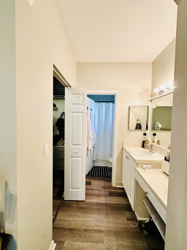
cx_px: 94
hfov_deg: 85.7
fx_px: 101
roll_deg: -2.2
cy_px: 125
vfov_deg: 102.1
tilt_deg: -1.4
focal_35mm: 14
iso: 250
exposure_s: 1/120
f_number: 2.2
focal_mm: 2.22
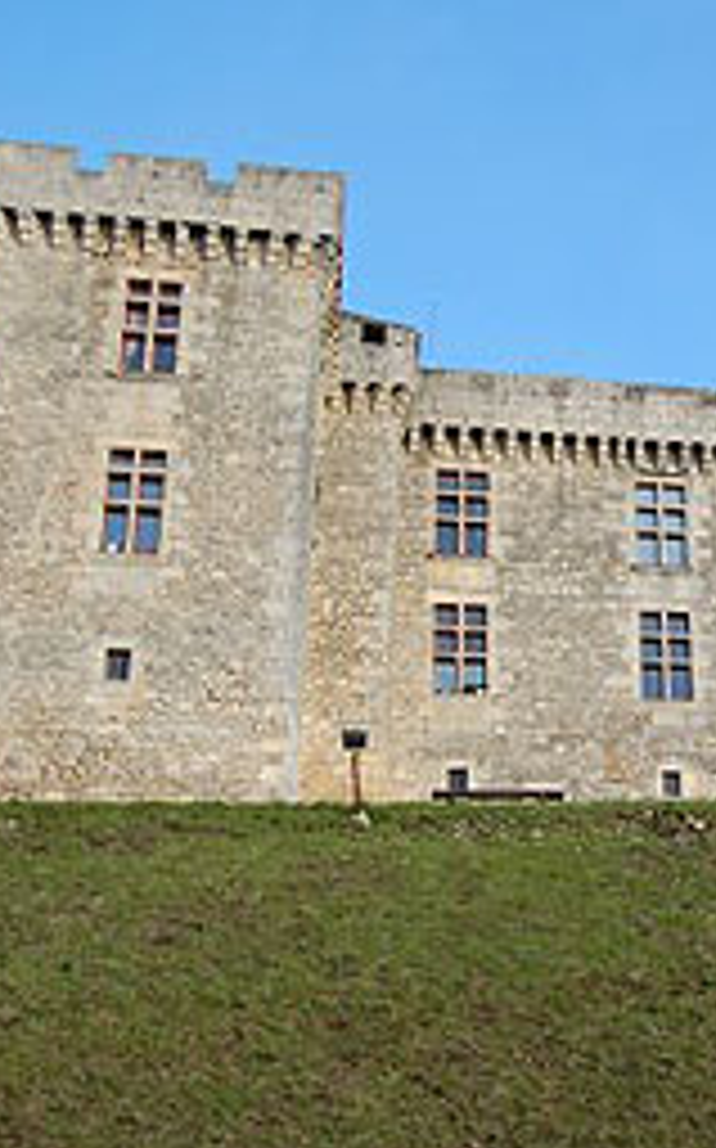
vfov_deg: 37.5
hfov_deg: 22.5
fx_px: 1689
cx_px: 806
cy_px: 549
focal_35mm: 54
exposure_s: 1/160
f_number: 7.1
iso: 200
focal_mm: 20
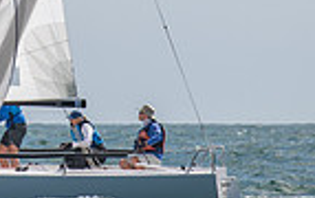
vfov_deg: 1.9
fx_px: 5858
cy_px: -151
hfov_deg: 3.1
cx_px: -174
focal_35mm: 681
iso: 200
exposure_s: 1/1250
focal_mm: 110
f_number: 6.3
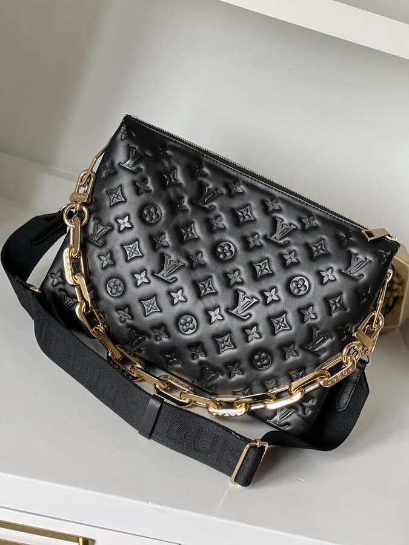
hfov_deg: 19.1
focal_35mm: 77
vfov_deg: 25.3
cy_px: 272
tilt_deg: -26.4
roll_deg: -23.0
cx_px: 204
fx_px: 1213
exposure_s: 1/118
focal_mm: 9
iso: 250
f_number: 2.8
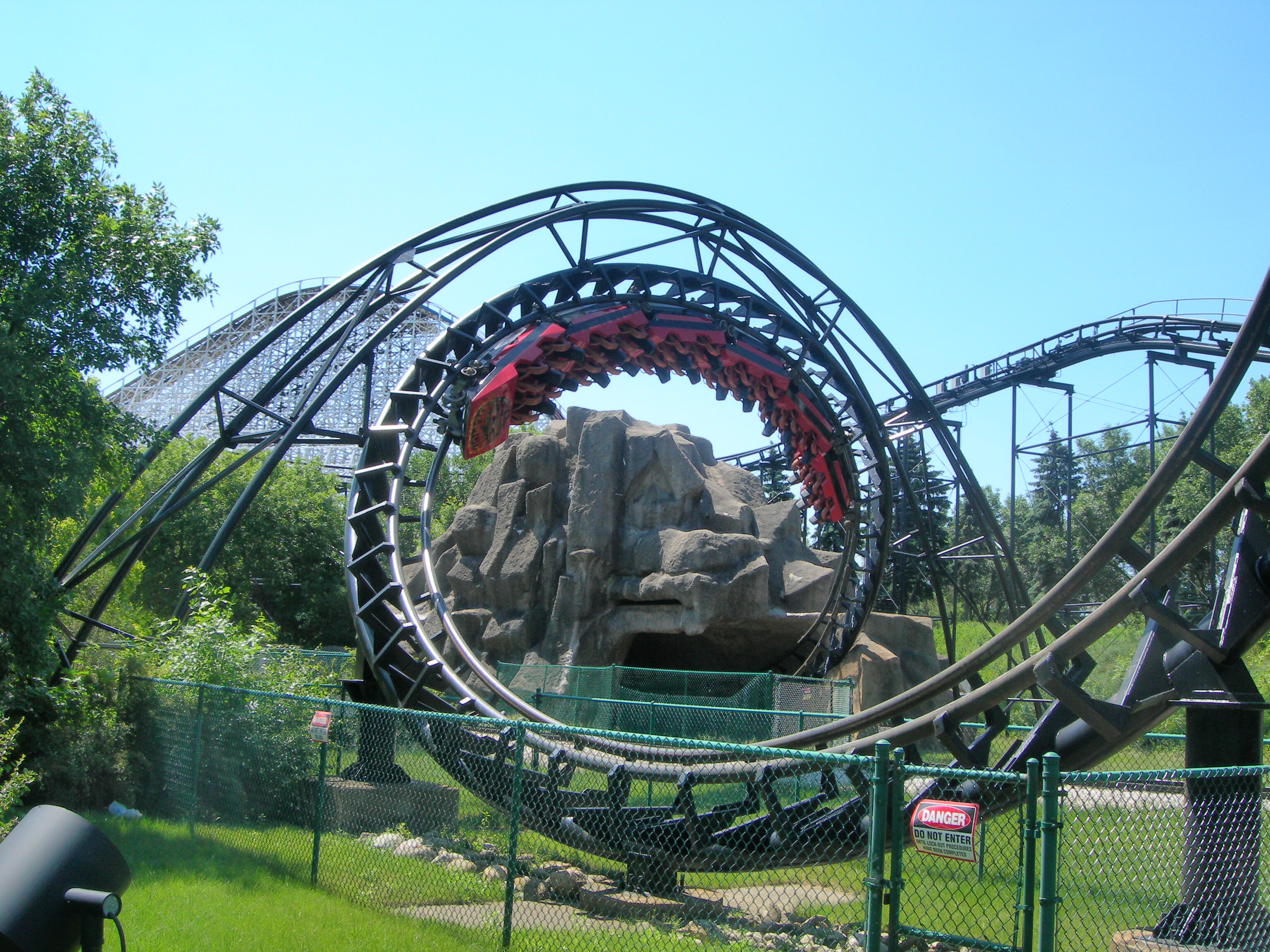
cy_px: 476
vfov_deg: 37.7
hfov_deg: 49.0
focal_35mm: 38
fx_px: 1394
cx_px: 635
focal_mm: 7.8
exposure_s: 1/305
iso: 50
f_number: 4.8
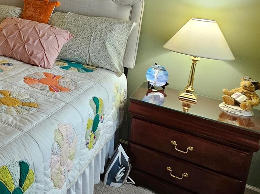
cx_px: -50
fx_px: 285
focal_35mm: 38
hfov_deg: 37.4
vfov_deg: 35.8
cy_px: 26
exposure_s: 1/60
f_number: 2.2
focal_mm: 2.2
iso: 250
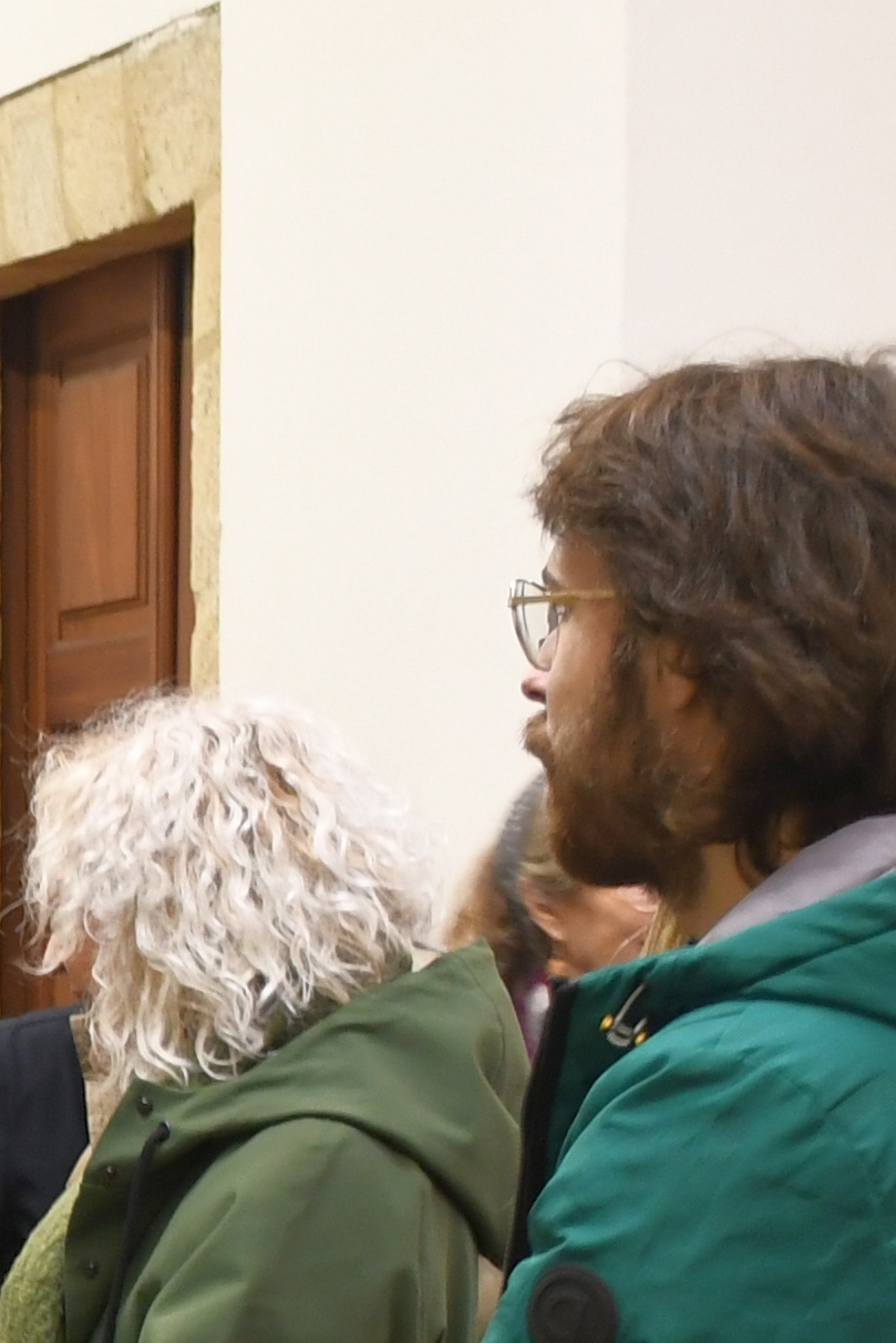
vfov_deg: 11.4
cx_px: -1005
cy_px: 1367
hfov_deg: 7.3
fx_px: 6680
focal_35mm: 179
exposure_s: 1/30
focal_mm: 26
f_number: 3.8
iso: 800
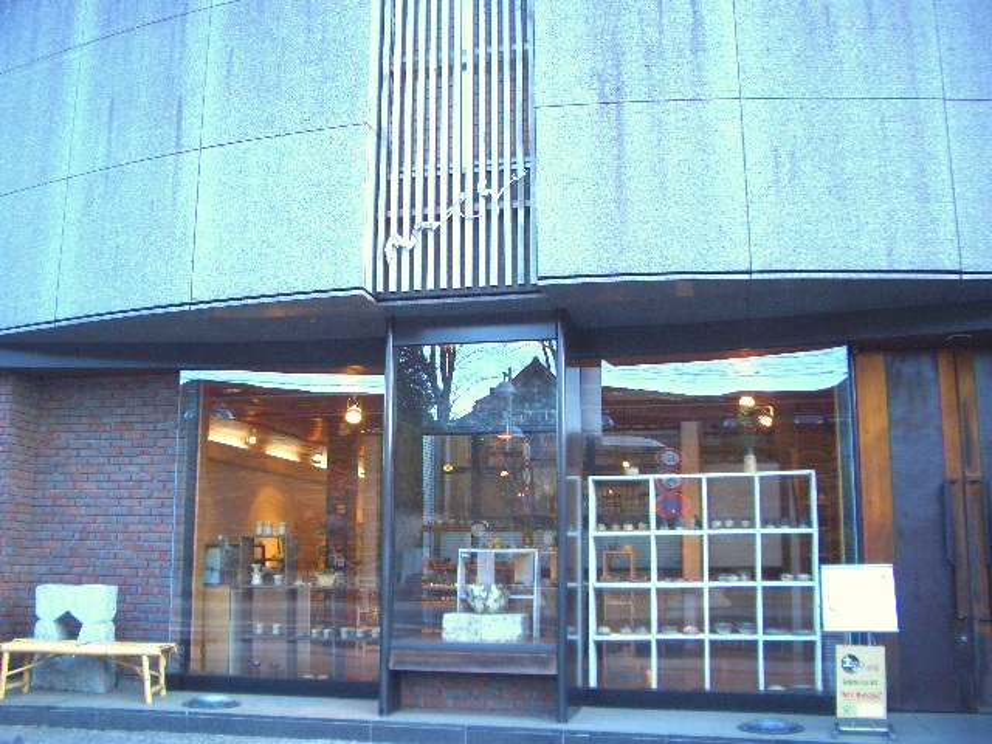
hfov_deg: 52.6
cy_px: 372
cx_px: 496
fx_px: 1003
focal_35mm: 35
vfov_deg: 40.7
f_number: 2.6
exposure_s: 1/80
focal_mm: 5.8
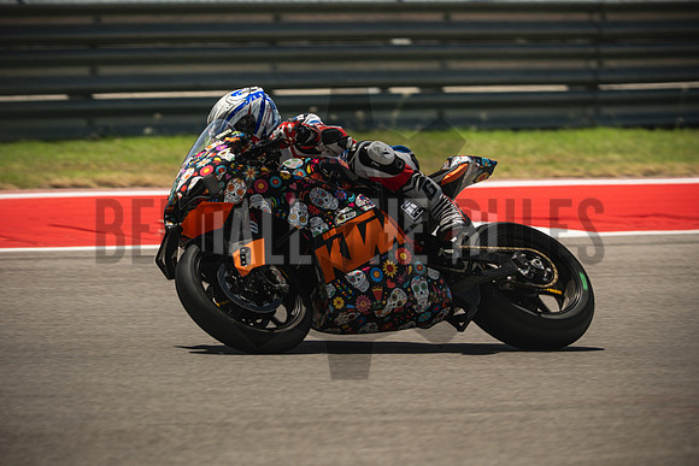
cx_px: 350
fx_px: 8157
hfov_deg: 4.9
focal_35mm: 420
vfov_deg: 3.3
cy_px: 233
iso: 160
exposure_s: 1/1250
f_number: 3.6
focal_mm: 280
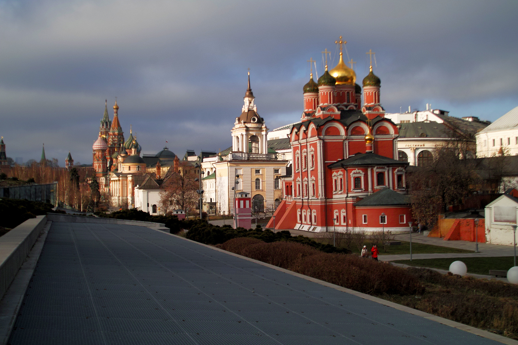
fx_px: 676
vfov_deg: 28.6
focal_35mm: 47
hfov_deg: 41.9
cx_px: 259
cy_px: 172
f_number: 4
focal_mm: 28
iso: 100
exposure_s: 1/1250
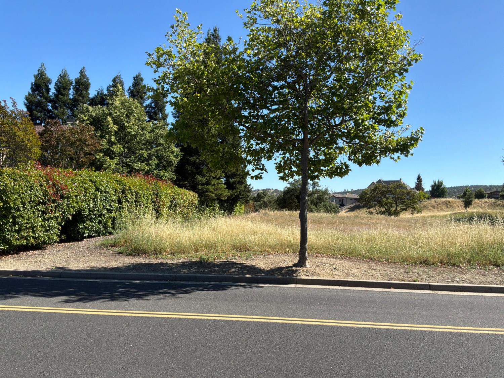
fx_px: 408
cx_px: 252
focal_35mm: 28
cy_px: 189
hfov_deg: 63.4
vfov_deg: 49.7
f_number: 1.8
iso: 25
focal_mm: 3
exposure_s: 1/1195
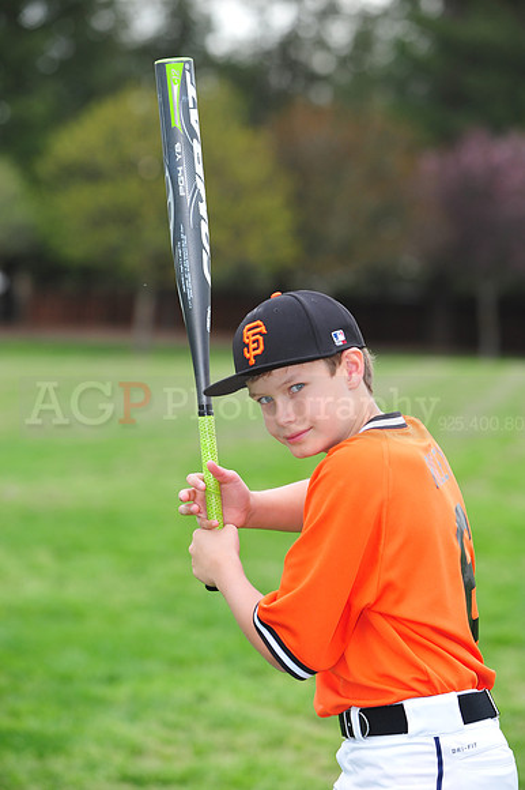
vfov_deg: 13.3
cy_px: 395
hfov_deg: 8.8
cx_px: 262
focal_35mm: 155
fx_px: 3394
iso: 400
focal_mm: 155
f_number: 5
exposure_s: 1/400
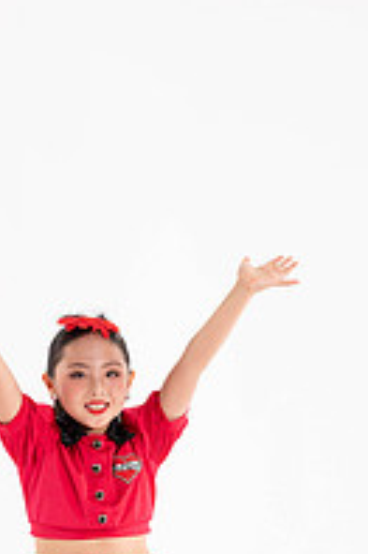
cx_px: 100
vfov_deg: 12.7
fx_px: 2457
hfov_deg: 8.6
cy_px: 548
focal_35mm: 160
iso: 400
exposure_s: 1/200
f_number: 7.1
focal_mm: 70
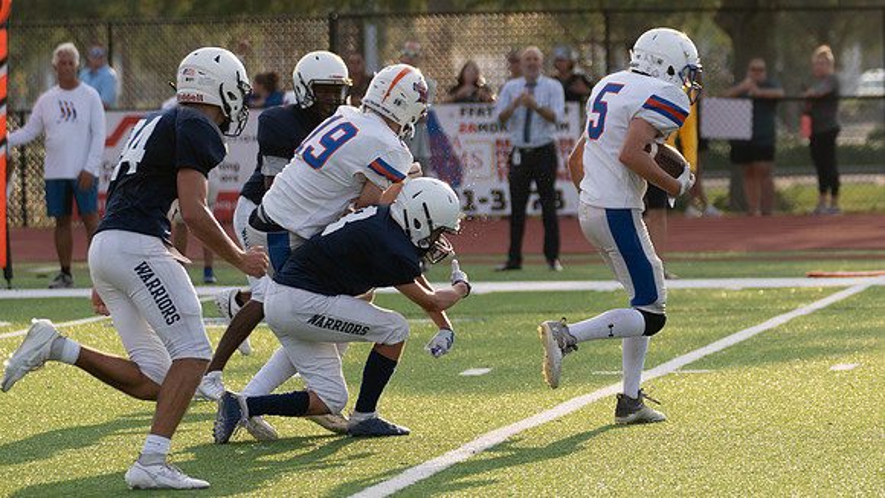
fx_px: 7227
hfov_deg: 7.0
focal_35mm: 308
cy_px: 254
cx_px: 556
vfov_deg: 3.9
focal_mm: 216
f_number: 5.6
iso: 500
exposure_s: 1/1250
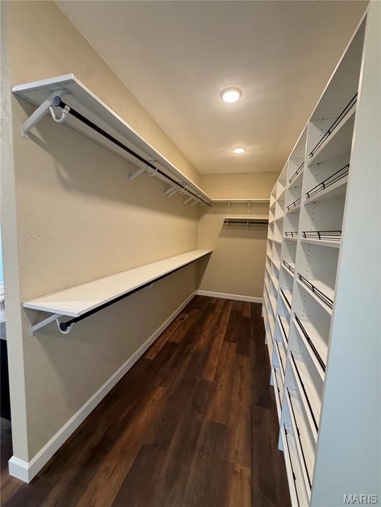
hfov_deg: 85.7
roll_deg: -0.3
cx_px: 190
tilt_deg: -6.9
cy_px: 254
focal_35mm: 14
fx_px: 205
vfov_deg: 102.1
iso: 200
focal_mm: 2.22
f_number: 2.2
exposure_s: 1/60
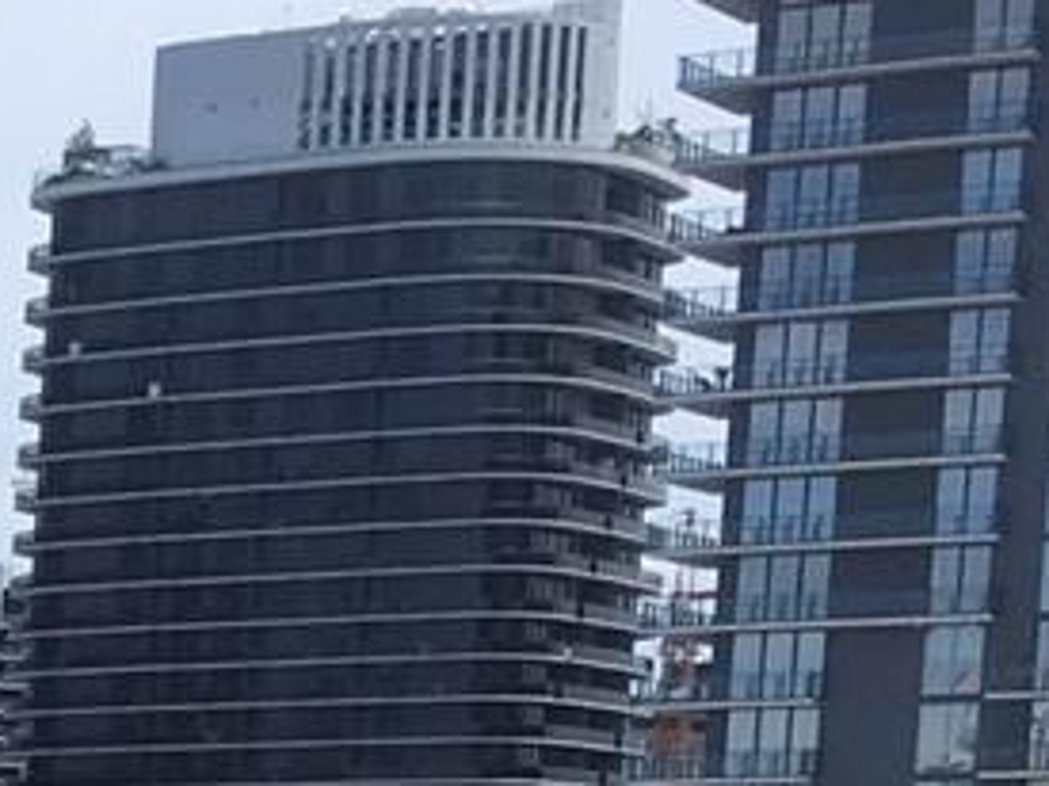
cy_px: 1767
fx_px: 5119
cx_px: -1217
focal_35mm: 169
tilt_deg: -6.6
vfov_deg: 8.2
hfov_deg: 10.5
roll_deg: +0.3
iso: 25
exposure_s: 1/2024
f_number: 2.2
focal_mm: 4.15
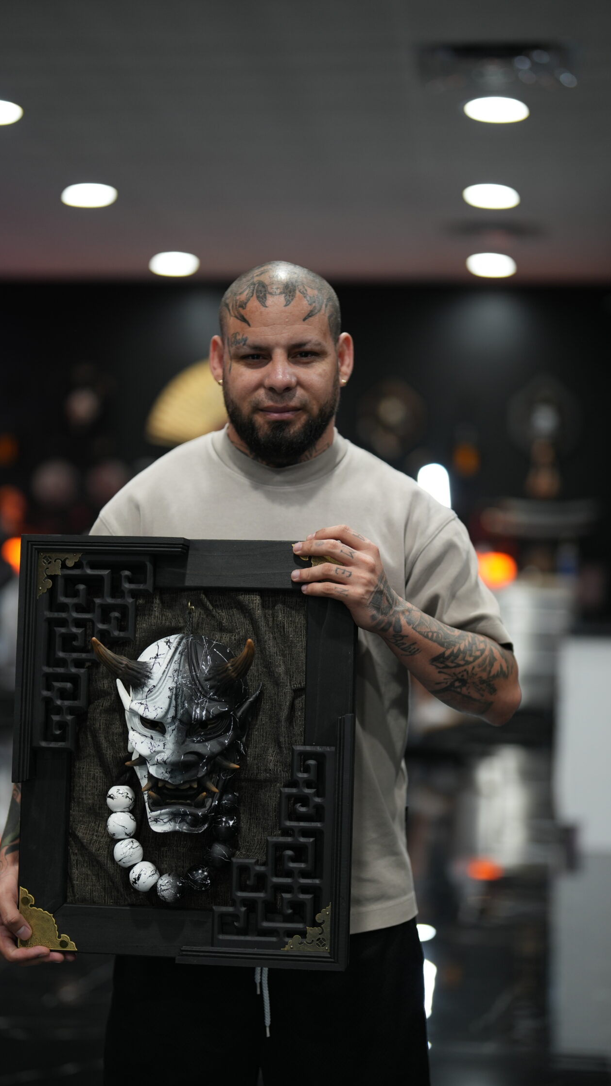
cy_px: 595
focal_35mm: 60
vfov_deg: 34.9
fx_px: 1728
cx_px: 306
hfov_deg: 20.0
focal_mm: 50
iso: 250
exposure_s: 1/125
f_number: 1.2
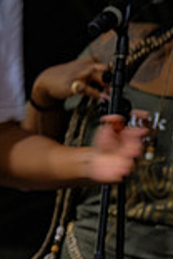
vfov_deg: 2.0
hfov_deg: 1.3
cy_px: 53
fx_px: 7431
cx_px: -278
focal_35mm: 1031
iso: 450
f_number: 2.8
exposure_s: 1/100
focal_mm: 185
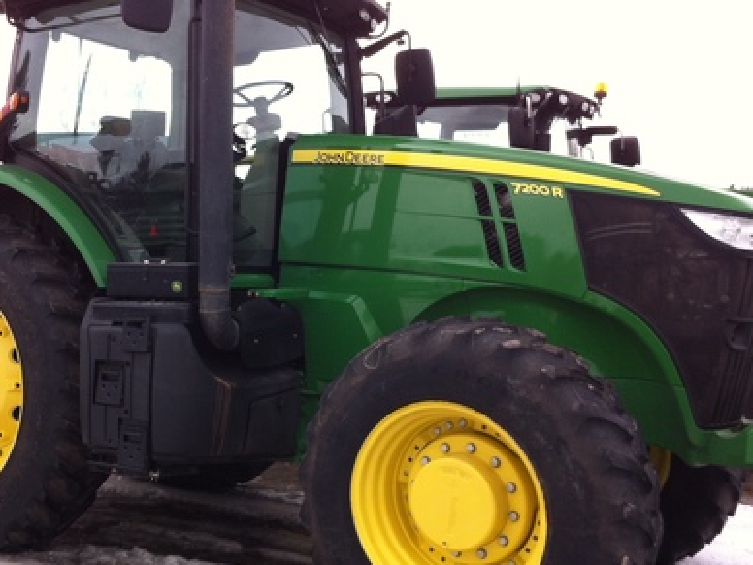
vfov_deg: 29.7
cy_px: 256
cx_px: 285
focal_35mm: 49
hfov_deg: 38.7
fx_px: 1066
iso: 80
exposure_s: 1/324
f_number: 2.8
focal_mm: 3.85
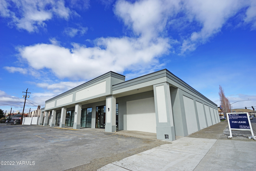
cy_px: 86
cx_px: 128
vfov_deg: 73.7
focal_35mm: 16
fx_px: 114
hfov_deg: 96.7
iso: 100
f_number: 11
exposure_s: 1/250
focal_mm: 16
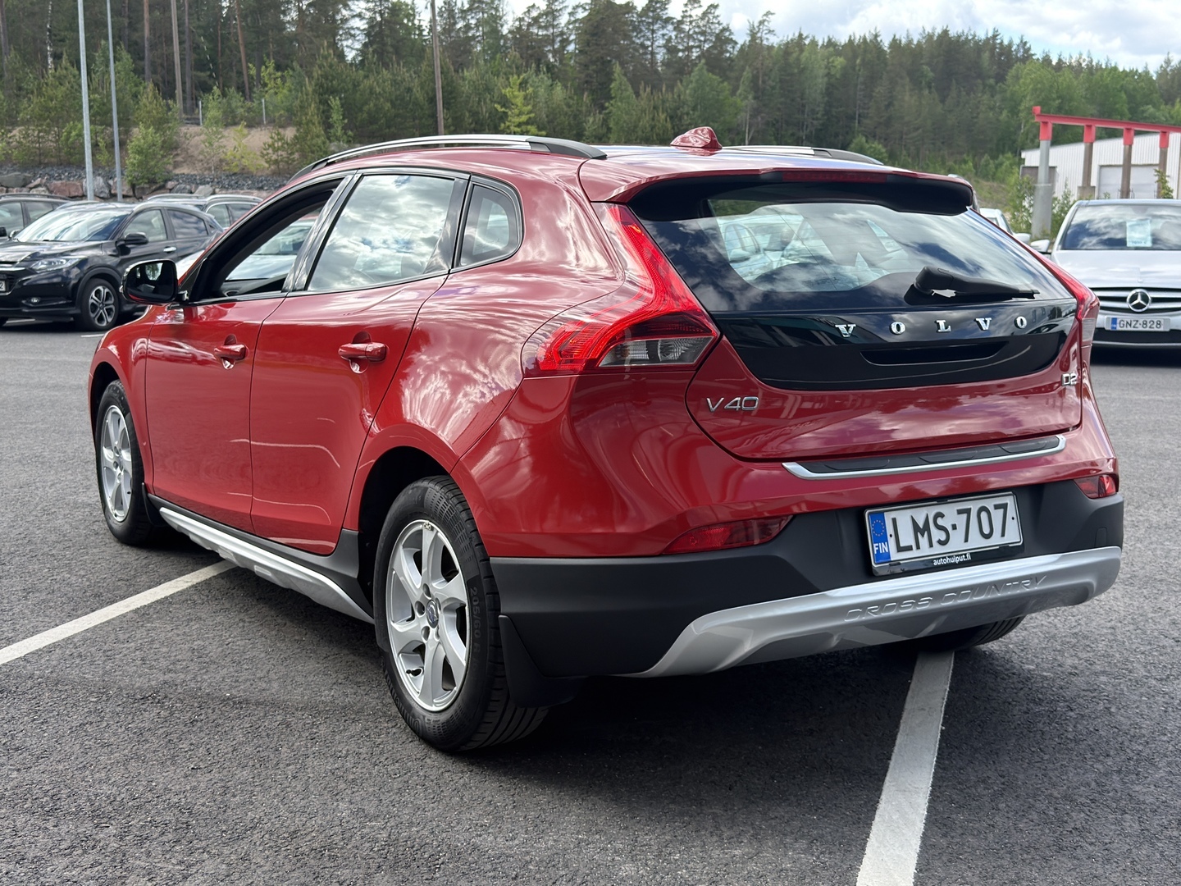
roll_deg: -0.6
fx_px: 1467
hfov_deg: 43.9
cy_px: 443
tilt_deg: -9.3
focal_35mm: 43
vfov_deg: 33.6
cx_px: 590
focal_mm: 6.76
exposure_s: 1/1401
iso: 100
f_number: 1.78
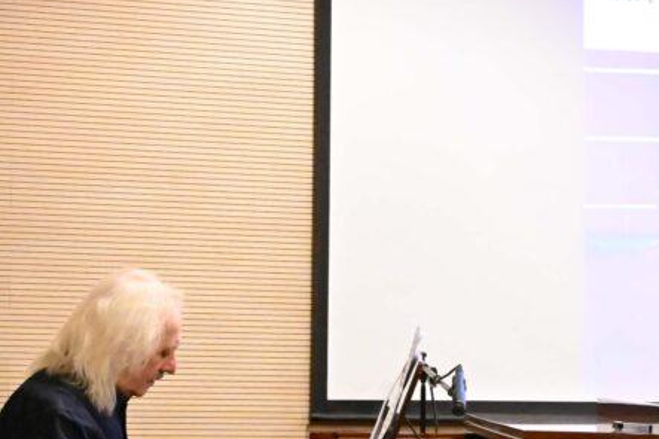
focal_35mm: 118
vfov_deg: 11.5
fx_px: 2159
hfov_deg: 17.1
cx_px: 619
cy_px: 390
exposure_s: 1/200
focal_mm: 34
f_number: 5.6
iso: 18000
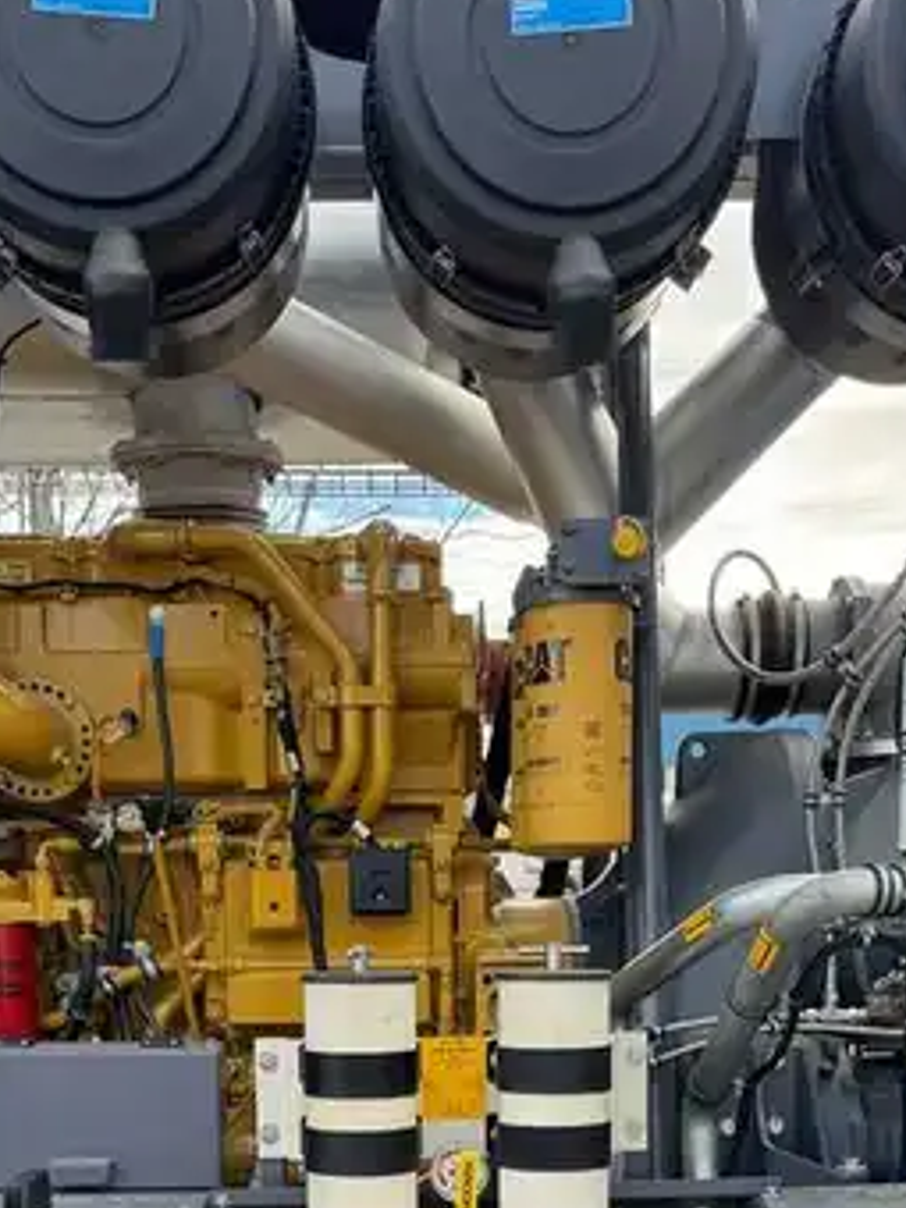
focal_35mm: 53
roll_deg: +3.2
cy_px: 1194
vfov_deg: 33.3
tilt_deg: -9.4
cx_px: 453
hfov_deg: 27.5
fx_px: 1850
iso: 80
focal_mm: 6.86
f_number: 1.78
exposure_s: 1/484
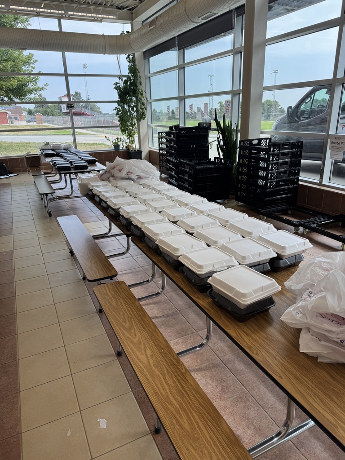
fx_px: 319
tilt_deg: -19.7
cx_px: 172
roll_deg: +1.3
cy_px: 230
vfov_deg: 71.6
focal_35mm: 24
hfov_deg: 56.8
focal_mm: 6.76
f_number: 1.78
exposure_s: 1/325
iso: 80
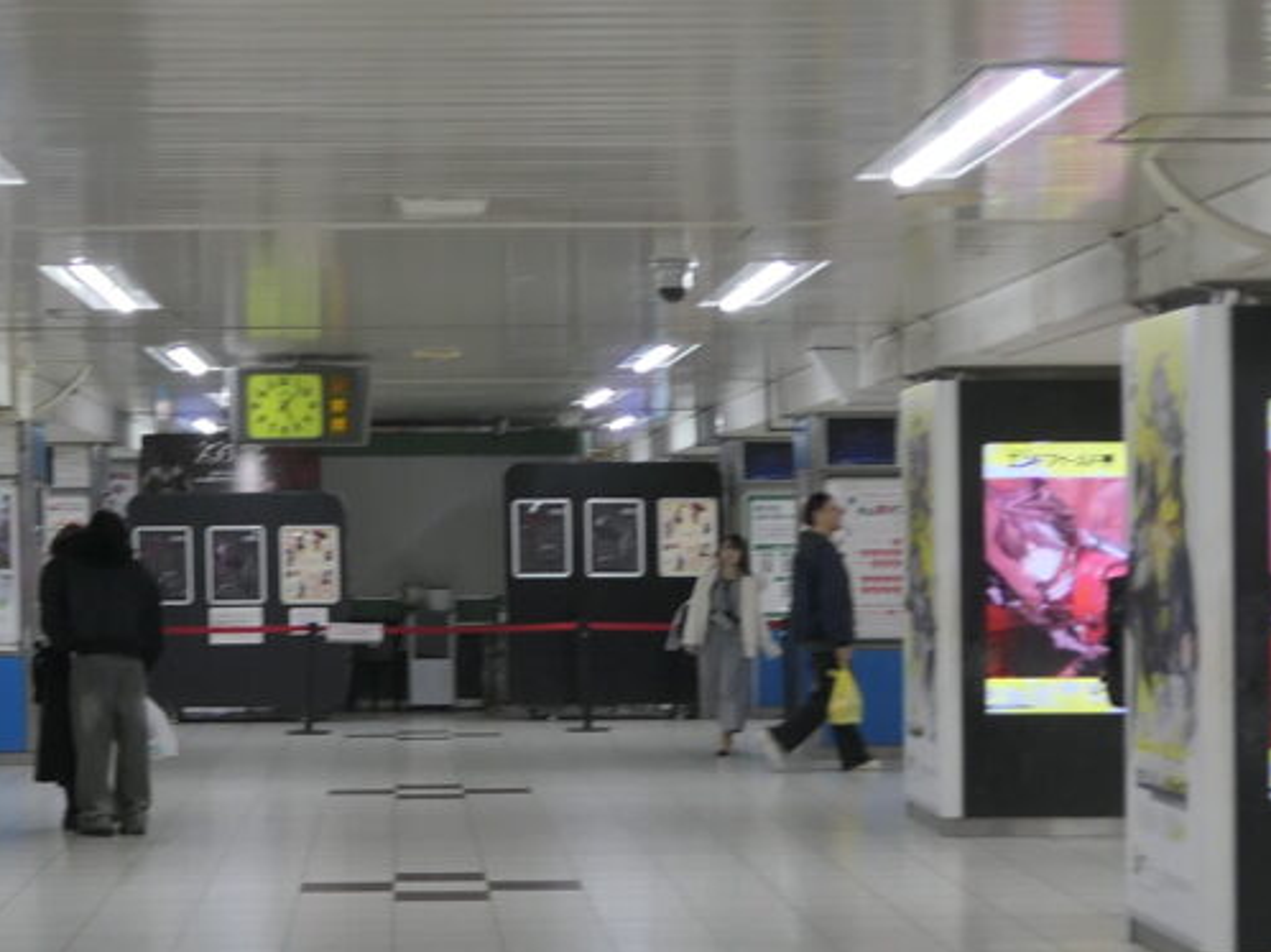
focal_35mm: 89
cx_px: 444
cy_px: 712
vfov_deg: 16.5
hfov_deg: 21.9
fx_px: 3266
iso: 125
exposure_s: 1/125
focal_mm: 8.8
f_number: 2.8
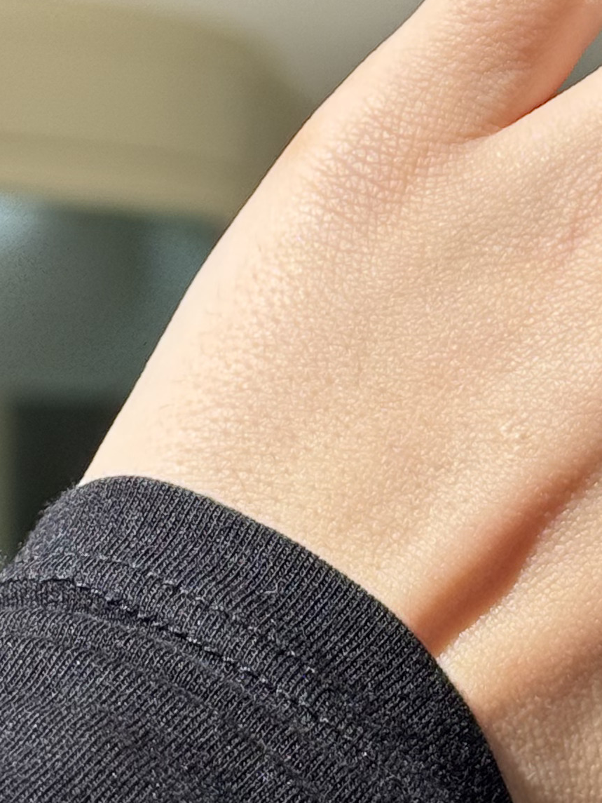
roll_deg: +2.7
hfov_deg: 8.7
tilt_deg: +13.1
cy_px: -283
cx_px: 756
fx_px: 3918
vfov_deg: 11.4
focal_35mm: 169
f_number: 1.78
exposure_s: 1/2976
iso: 64
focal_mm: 6.76
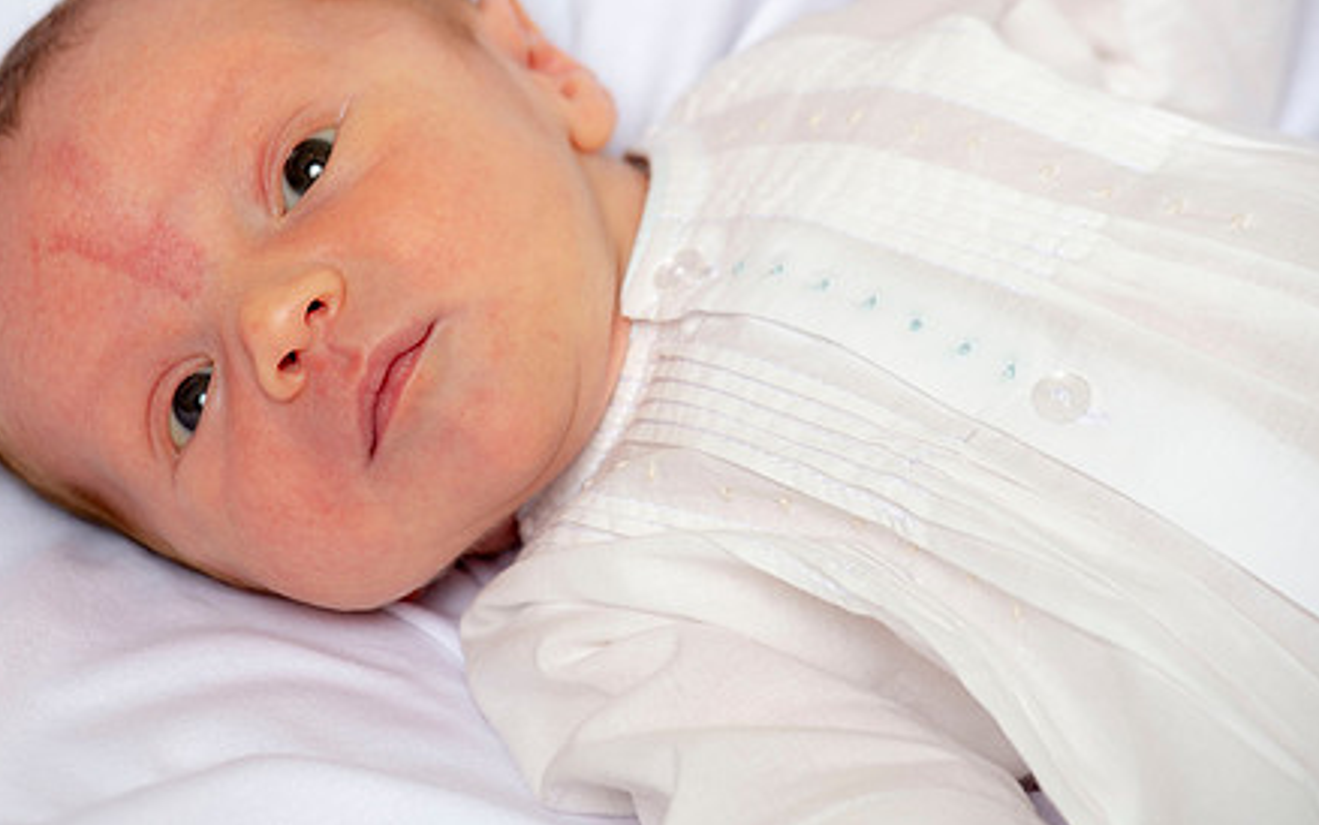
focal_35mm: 291
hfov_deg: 7.2
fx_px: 10463
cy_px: 361
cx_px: 339
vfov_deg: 4.5
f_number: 6.3
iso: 200
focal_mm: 185
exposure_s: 1/160
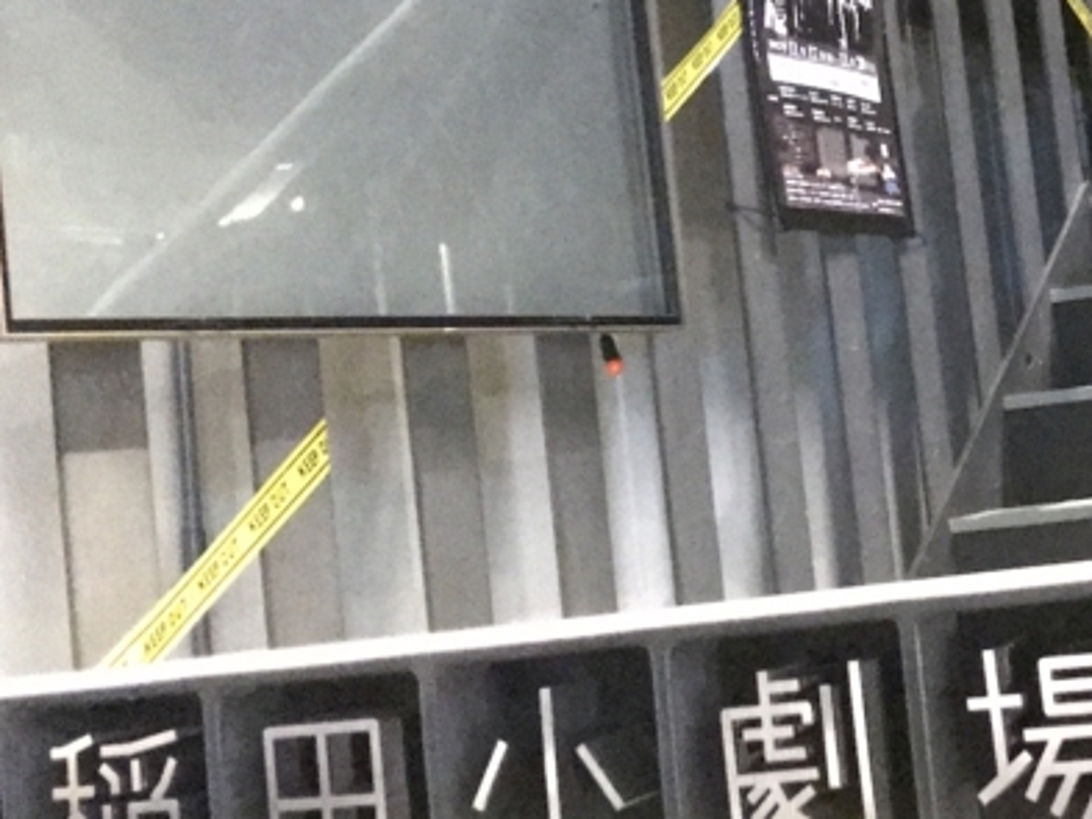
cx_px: 1048
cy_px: 230
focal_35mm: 73
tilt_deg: +5.4
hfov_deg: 25.6
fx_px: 2304
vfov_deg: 20.1
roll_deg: +7.5
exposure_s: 1/17
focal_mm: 3.99
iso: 1000
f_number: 1.8
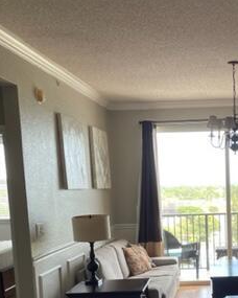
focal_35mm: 57
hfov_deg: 25.8
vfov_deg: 31.9
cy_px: 248
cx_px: 215
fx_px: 502
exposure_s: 1/120
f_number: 1.6
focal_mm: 4.2
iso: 50
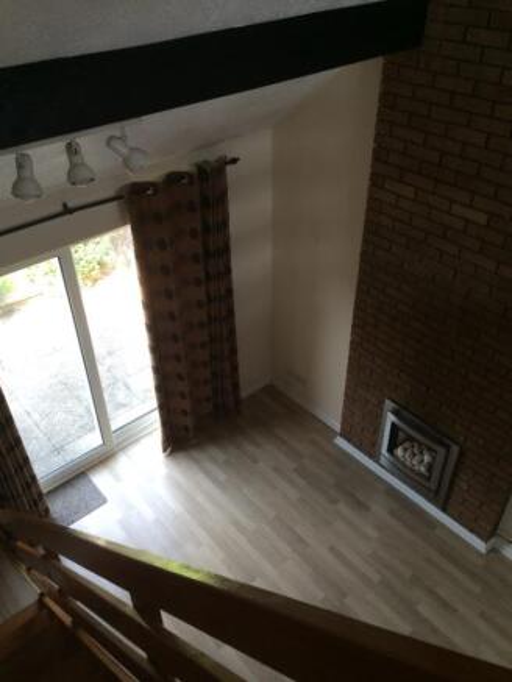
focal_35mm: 29
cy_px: 341
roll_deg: +2.0
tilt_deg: -37.3
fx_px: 572
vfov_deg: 61.6
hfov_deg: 48.2
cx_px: 256
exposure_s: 1/100
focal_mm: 4.15
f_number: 2.2
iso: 64
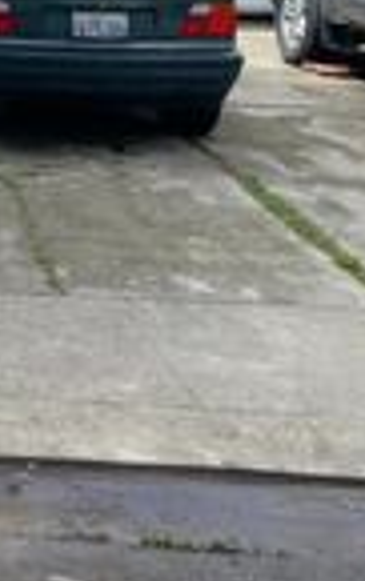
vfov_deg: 20.9
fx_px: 1508
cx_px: -381
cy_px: -46
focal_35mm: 95
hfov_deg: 12.1
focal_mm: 4.25
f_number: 1.8
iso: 32
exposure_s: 1/1961
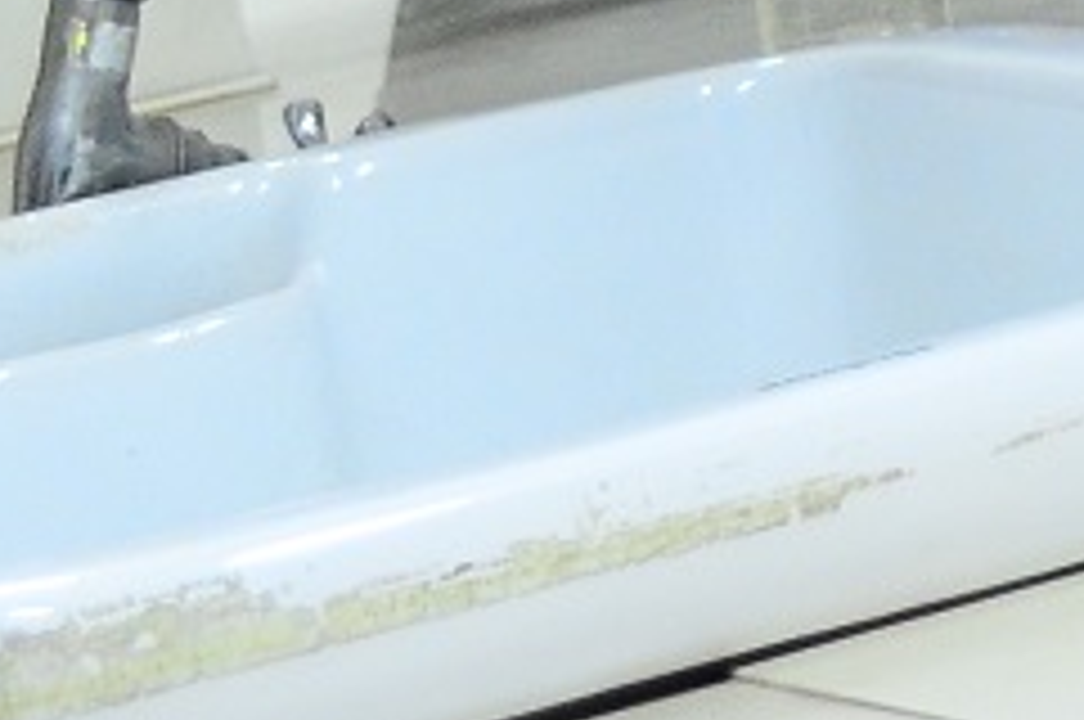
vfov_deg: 4.3
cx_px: 2107
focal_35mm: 303
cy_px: -1888
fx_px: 9111
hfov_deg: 6.6
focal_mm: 26
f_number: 4.2
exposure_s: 1/30
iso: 1000
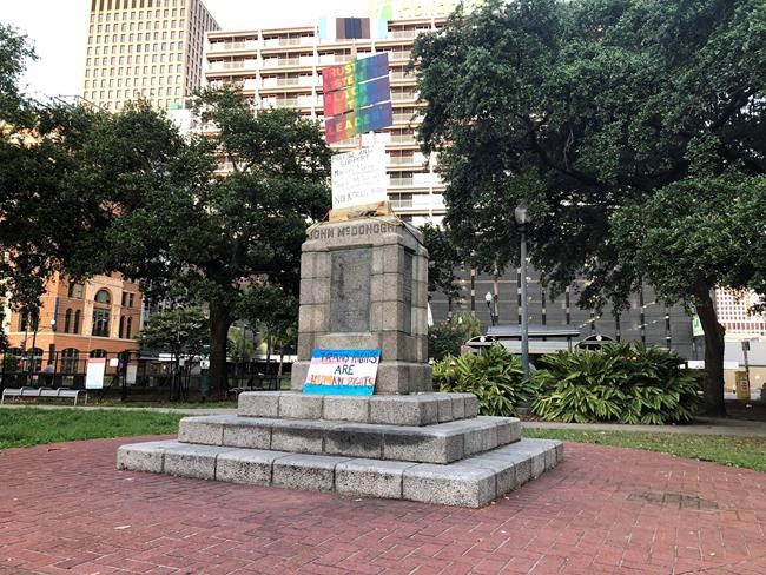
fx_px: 620
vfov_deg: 49.8
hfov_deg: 63.4
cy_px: 288
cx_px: 383
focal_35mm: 28
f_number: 1.8
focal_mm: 3.99
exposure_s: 1/24
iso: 32
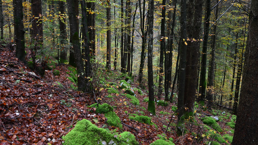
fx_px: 219
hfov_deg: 61.0
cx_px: 130
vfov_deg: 36.6
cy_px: 65
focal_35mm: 32
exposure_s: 1/40
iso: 400
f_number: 6.3
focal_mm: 20
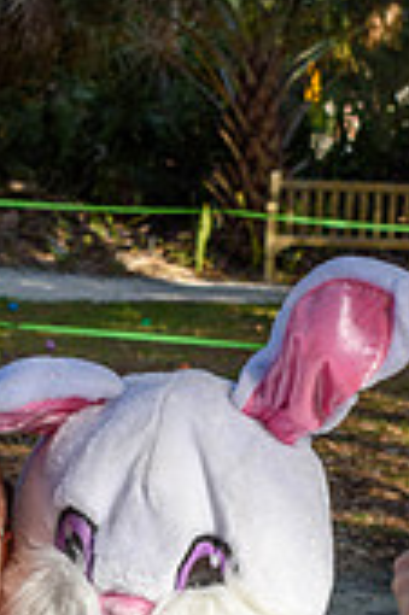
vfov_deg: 12.6
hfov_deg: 8.6
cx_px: 217
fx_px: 2715
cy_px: 749
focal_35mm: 159
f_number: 9
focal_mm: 40
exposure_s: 1/320
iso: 200
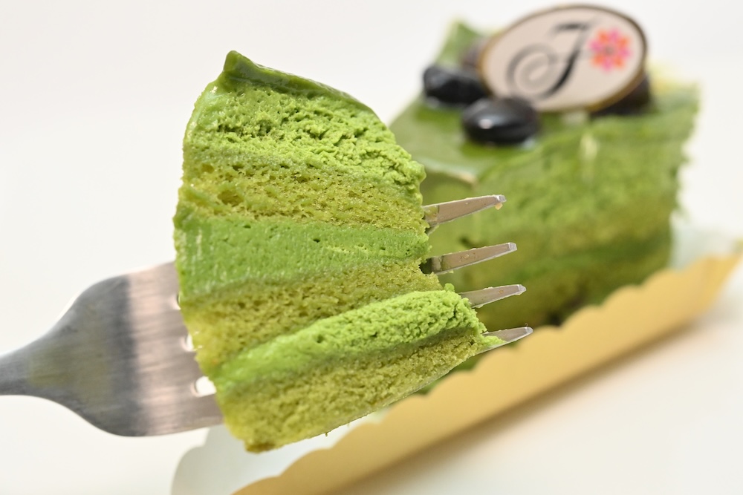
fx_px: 1238
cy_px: 248
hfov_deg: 33.4
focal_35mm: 60
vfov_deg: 22.6
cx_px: 372
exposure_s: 1/160
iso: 6400
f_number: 9
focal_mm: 60
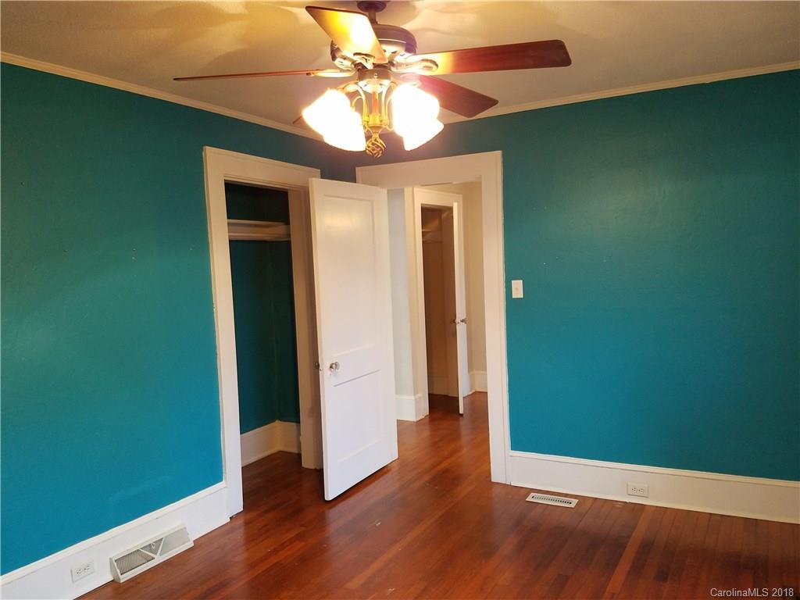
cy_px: 300
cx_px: 400
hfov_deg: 67.3
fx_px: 601
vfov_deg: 53.1
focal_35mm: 26
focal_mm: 4.2
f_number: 1.7
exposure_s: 1/24
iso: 200
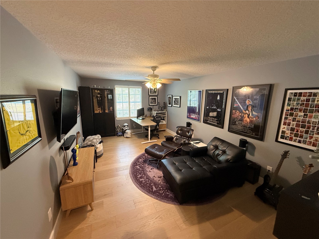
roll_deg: -1.1
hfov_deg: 102.1
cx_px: 160
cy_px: 120
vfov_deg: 85.7
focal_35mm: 14
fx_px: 129
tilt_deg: -10.9
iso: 500
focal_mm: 2.22
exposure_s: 1/60
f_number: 2.2
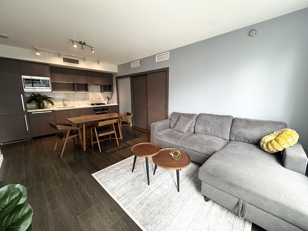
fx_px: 125
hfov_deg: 102.1
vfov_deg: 85.7
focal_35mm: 14
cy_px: 116
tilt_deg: -10.1
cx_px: 154
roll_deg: +0.5
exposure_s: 1/60
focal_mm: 2.22
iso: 250
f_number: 2.2
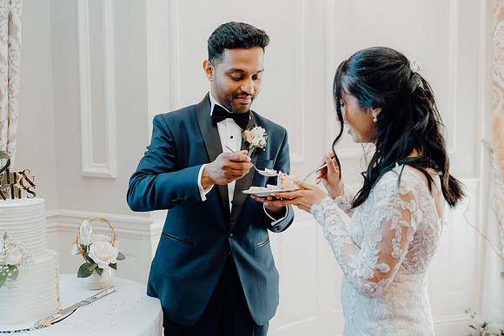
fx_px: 574
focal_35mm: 41
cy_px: 168
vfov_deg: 32.6
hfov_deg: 47.4
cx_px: 252
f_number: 3.5
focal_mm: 41
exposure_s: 1/200
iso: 1250
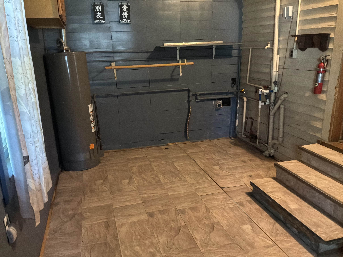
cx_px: 172
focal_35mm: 28
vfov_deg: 49.7
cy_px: 128
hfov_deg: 63.4
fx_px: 277
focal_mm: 3
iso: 500
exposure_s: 1/24
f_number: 1.8
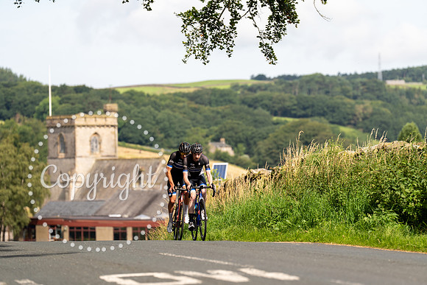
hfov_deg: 11.4
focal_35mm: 180
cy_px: 142
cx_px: 214
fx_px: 2135
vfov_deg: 7.6
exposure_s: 1/1000
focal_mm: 180
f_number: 4
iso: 100
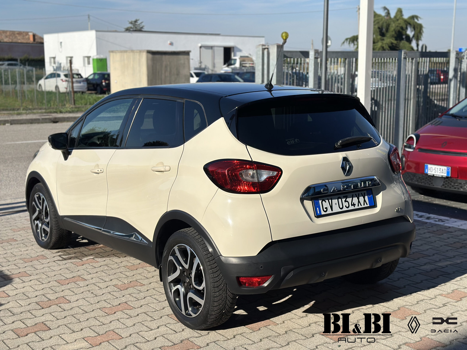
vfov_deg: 30.3
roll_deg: +0.6
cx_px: 234
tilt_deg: -8.6
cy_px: 175
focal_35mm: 48
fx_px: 648
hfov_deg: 39.7
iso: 100
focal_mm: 6.86
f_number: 1.78
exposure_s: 1/8929
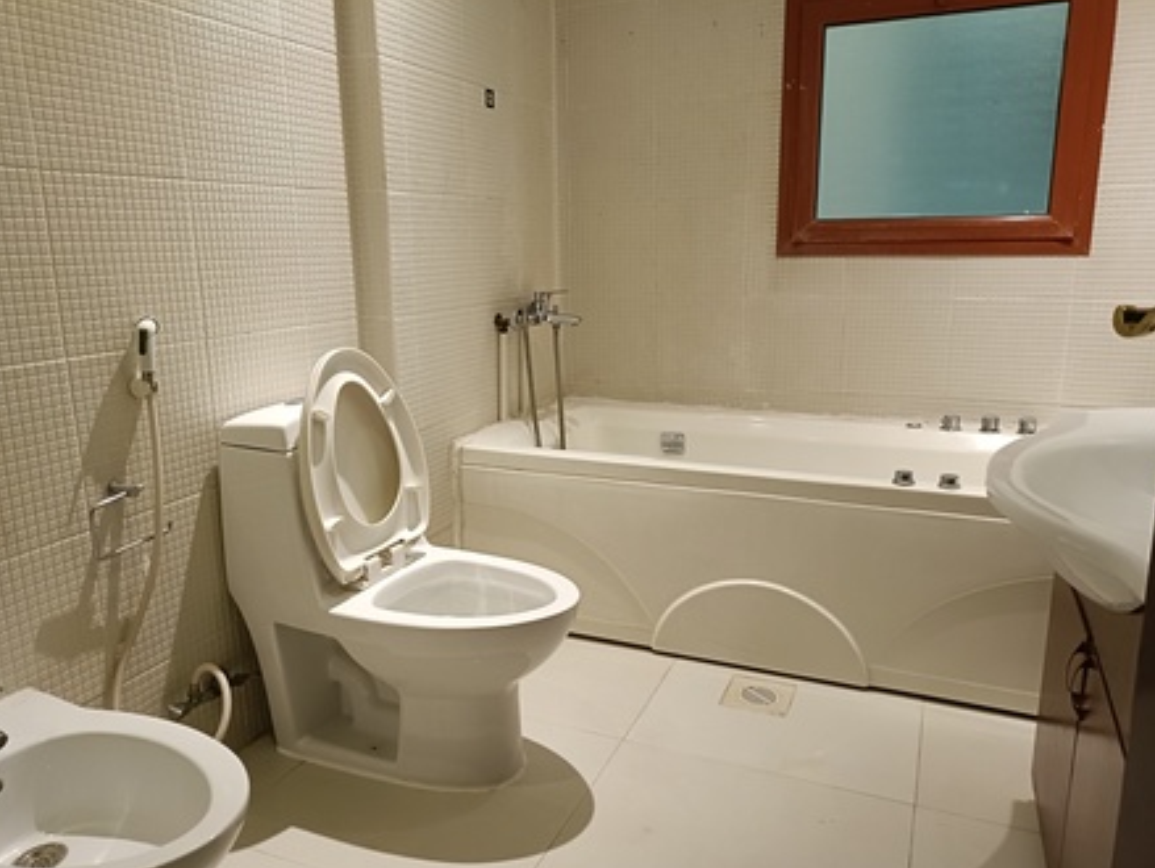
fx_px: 868
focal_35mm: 26
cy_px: 441
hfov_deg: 67.3
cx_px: 567
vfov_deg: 53.1
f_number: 1.7
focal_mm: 4.7
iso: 2444
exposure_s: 1/99.9
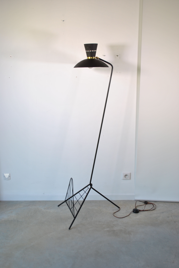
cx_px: 90
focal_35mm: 39
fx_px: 290
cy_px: 134
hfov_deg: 34.3
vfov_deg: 49.5
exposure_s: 1/50
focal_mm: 26
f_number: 5
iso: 200
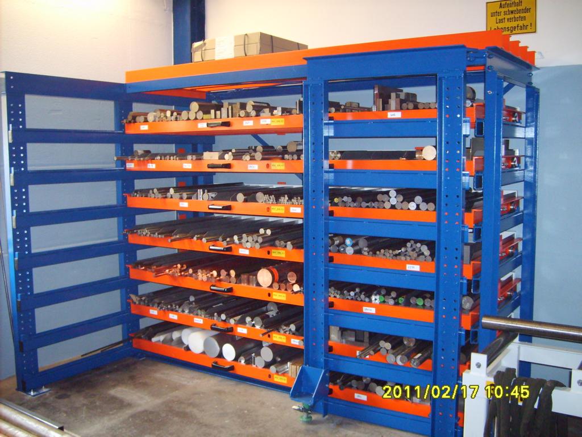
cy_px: 218
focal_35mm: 35
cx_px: 291
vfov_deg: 40.7
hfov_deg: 52.6
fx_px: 588
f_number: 2.8
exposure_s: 1/45
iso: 253
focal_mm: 5.8
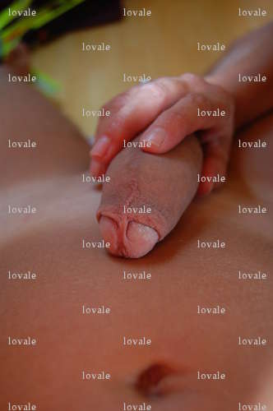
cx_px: 136
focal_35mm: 33
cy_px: 206
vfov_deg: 57.3
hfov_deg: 39.9
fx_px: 376
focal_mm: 22
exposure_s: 1/60
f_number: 3.8
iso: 400
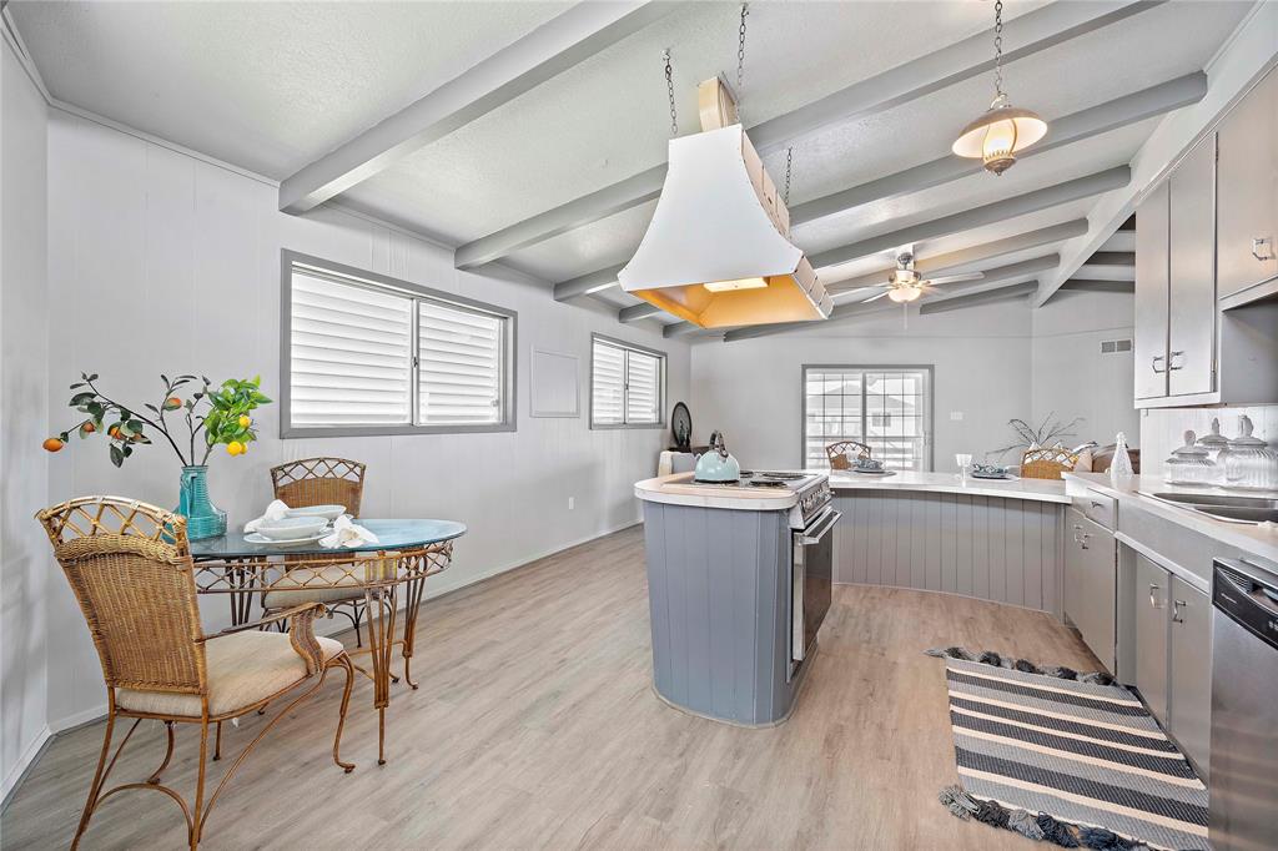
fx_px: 532
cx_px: 639
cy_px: 426
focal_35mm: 15
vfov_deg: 77.3
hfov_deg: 100.4
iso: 640
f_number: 8
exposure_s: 1/1.67
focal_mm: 15
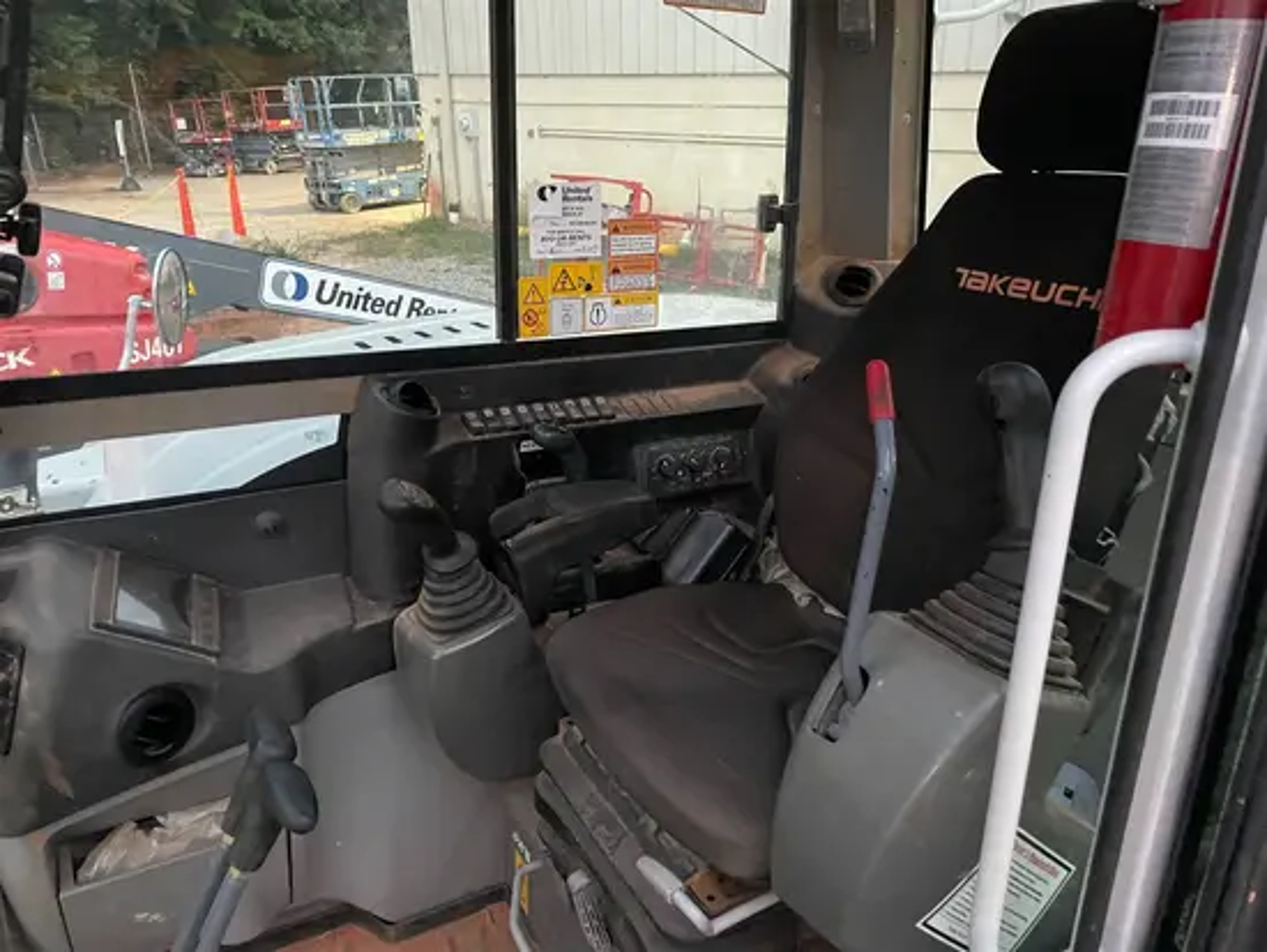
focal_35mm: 26
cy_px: 476
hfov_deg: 67.3
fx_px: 952
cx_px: 634
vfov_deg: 53.1
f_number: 1.6
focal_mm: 4.2
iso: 800
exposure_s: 1/30
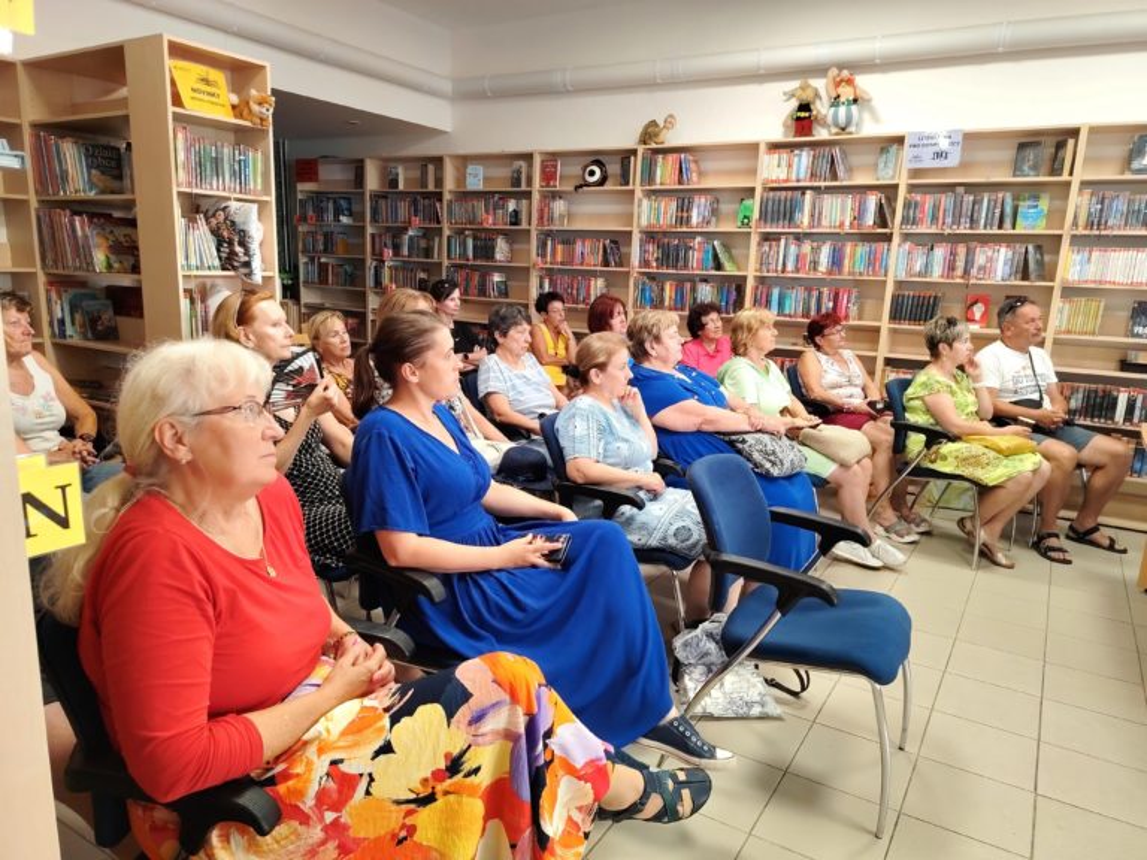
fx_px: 795
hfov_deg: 71.6
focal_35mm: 24
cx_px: 574
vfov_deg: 56.8
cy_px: 430
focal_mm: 5.25
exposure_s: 1/33.3
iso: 522
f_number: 1.75
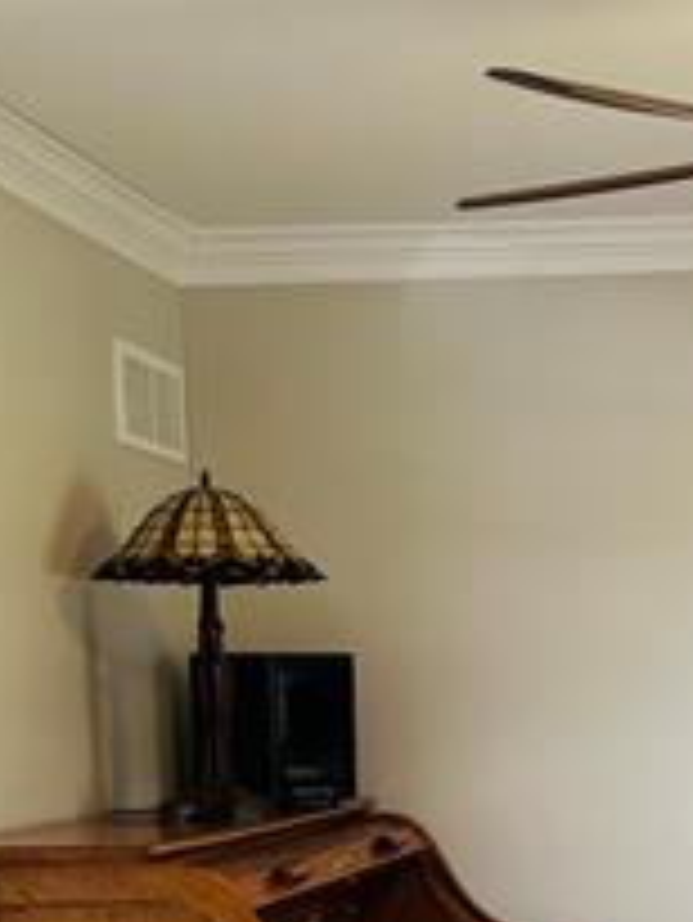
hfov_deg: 16.0
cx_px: 760
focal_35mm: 90
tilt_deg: -3.7
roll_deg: +1.3
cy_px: 918
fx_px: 2400
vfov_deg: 21.0
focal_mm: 6.86
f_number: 1.78
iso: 125
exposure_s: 1/60
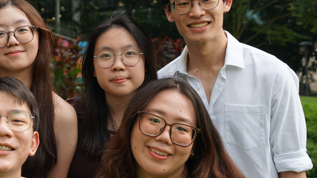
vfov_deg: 11.8
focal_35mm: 103
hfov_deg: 20.5
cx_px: 65
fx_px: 866
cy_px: 82
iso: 200
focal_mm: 57
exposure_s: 1/250
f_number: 6.3
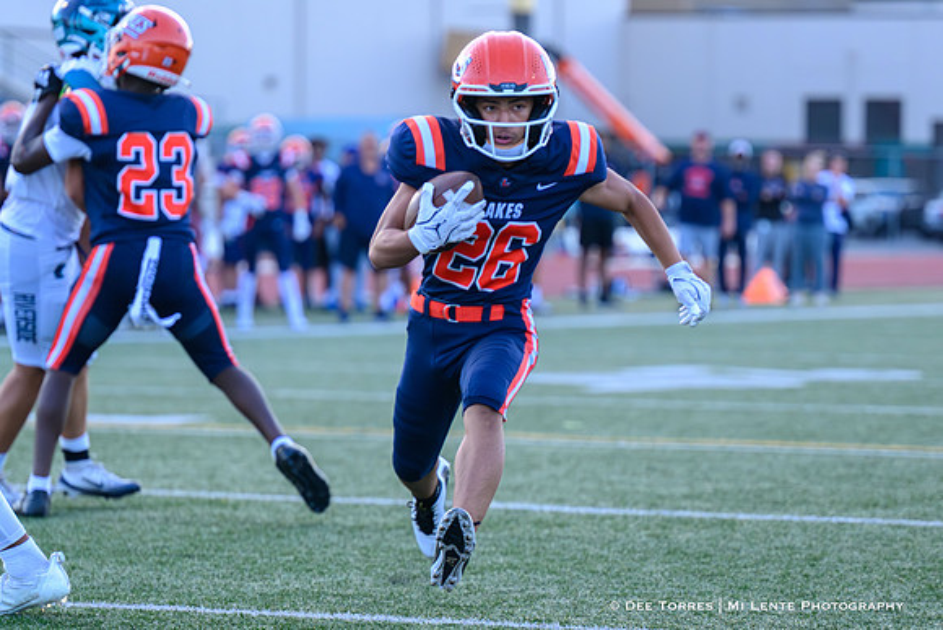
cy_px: 395
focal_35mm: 203
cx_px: 461
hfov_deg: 10.2
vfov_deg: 6.8
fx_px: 5308
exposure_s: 1/1600
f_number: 4
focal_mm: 160
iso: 3600
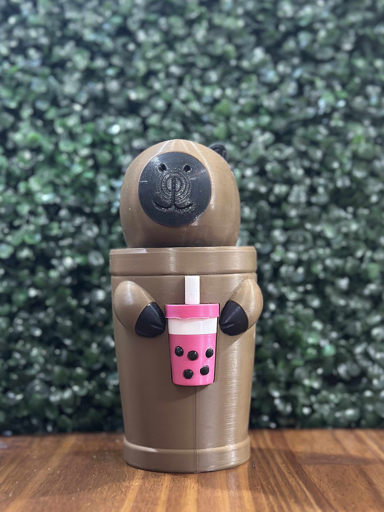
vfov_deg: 34.9
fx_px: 814
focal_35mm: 55
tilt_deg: -0.1
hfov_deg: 26.6
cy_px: 282
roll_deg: +0.2
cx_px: 187
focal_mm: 6.86
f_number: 1.78
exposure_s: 1/33
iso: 640
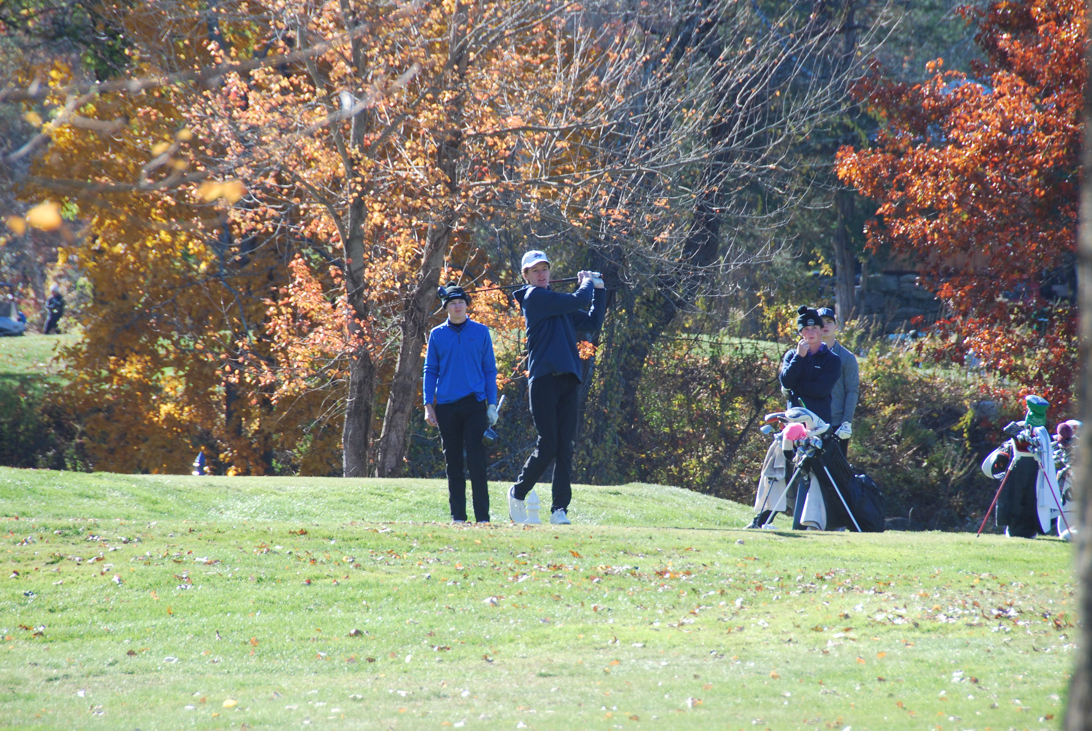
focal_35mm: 300
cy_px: 366
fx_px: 9111
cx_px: 546
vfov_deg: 4.6
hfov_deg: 6.9
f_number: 8
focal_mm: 200
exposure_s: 1/125
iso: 200
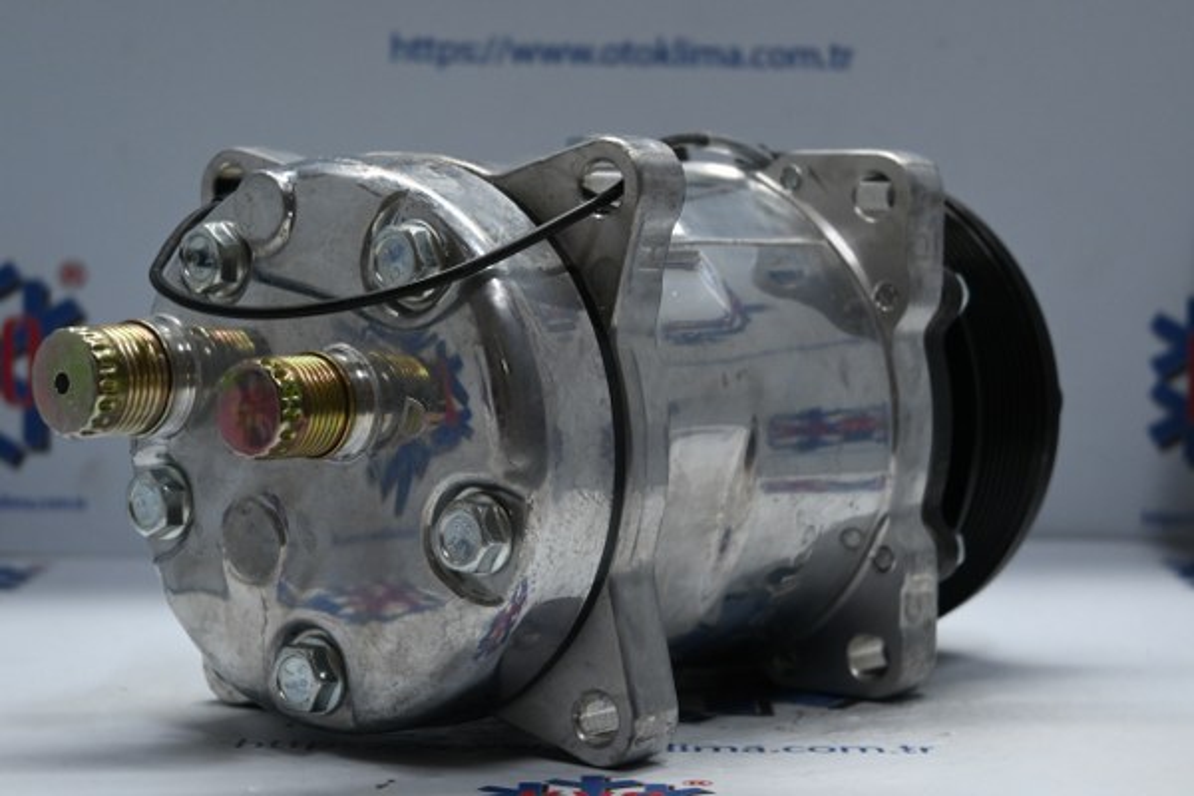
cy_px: 398
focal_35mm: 75
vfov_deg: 18.2
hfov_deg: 27.0
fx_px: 2487
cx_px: 597
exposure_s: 1/80
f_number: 6.3
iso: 1400
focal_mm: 50
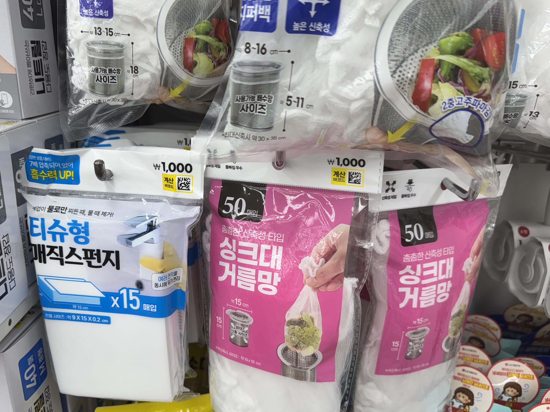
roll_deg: -2.6
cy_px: 224
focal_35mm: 28
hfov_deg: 63.3
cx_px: 249
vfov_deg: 49.7
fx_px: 445
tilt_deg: -21.0
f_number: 1.78
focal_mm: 6.76
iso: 64
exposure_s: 1/151
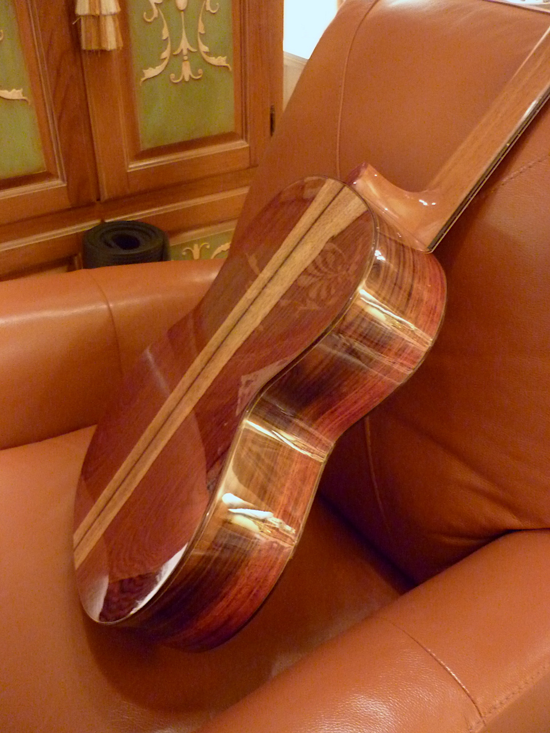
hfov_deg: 42.9
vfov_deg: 55.4
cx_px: 275
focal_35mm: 33
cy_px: 366
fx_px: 699
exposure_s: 1/5
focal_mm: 5.5
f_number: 2.8
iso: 800
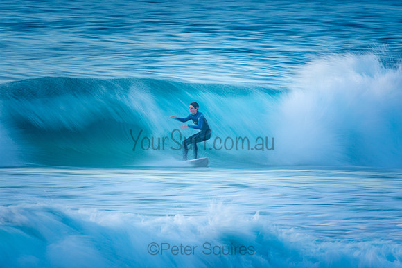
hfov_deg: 2.7
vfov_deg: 1.8
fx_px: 8377
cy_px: 134
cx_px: 201
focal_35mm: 750
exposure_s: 1/10
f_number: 14
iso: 100
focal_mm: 500
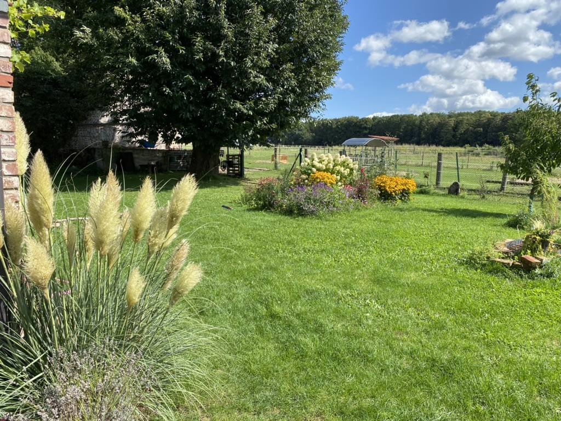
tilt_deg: -7.4
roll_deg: -0.2
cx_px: 280
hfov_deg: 67.3
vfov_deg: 53.1
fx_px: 421
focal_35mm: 26
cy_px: 210
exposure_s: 1/1565
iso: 32
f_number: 1.8
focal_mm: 4.25
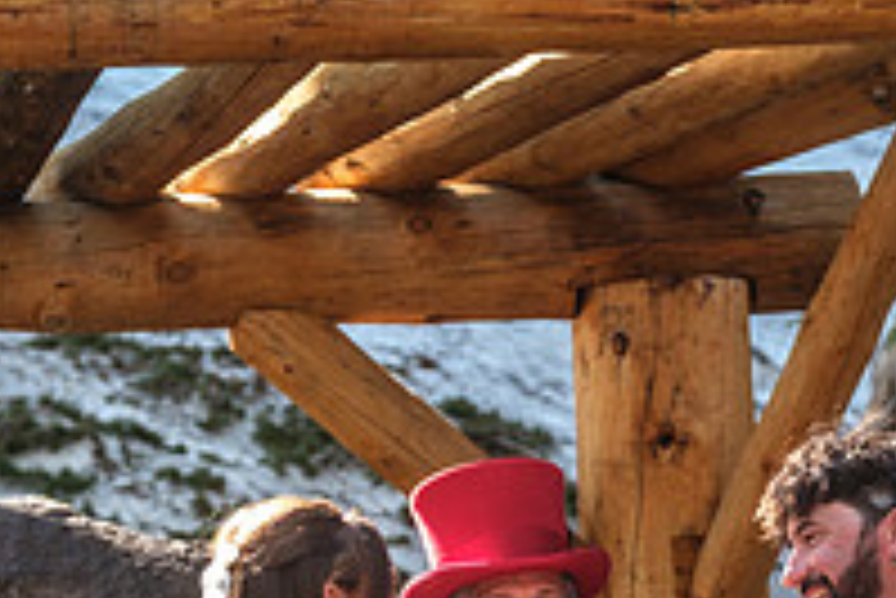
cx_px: 738
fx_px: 8767
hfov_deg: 5.8
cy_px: 861
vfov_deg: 3.9
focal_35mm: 352
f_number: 4
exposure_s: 1/140
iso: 400
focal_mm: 80.4
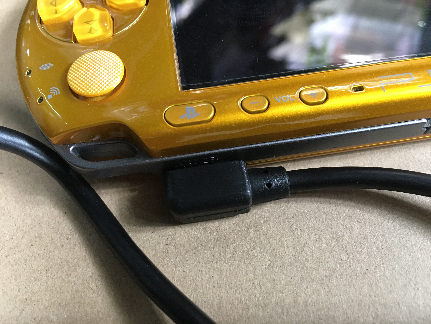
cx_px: 216
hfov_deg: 61.7
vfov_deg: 48.2
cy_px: 162
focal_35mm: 29
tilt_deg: -59.8
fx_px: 361
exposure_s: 1/33
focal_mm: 4.15
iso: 200
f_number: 2.2
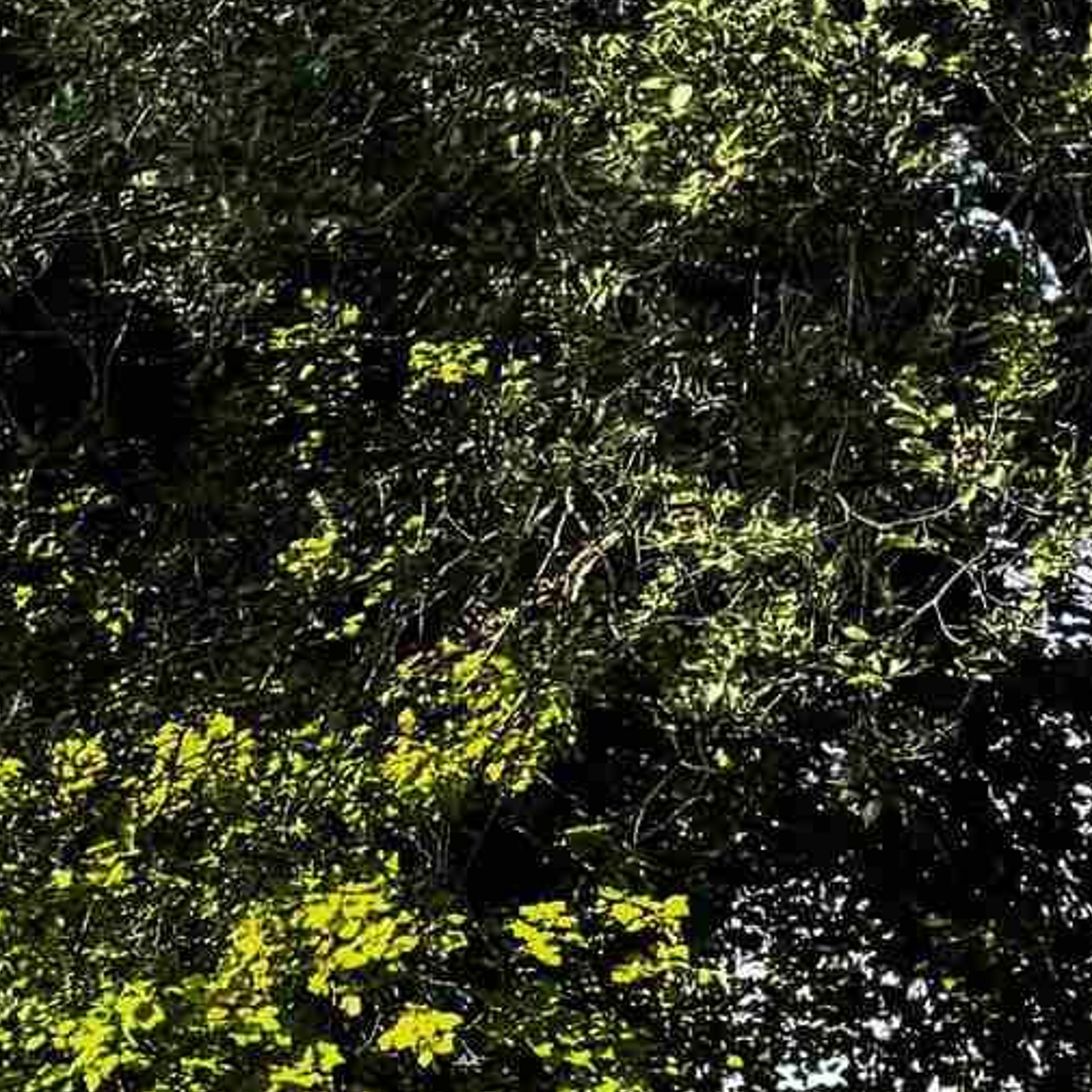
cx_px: -2059
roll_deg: +2.7
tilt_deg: +6.8
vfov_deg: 13.4
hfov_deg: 10.3
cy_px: 1023
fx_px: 4604
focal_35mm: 129
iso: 80
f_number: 1.78
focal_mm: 6.76
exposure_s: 1/2604
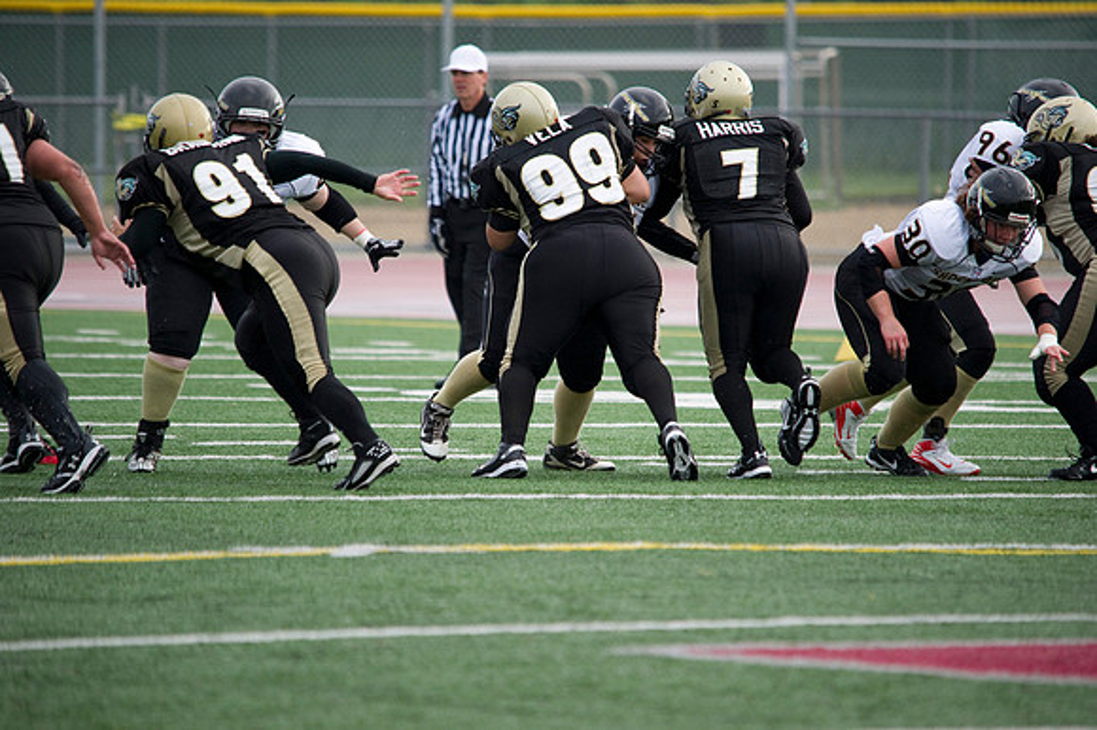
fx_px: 15227
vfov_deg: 2.7
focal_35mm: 500
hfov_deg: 4.1
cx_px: 548
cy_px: 365
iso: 2200
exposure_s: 1/1000
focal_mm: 500
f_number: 6.3
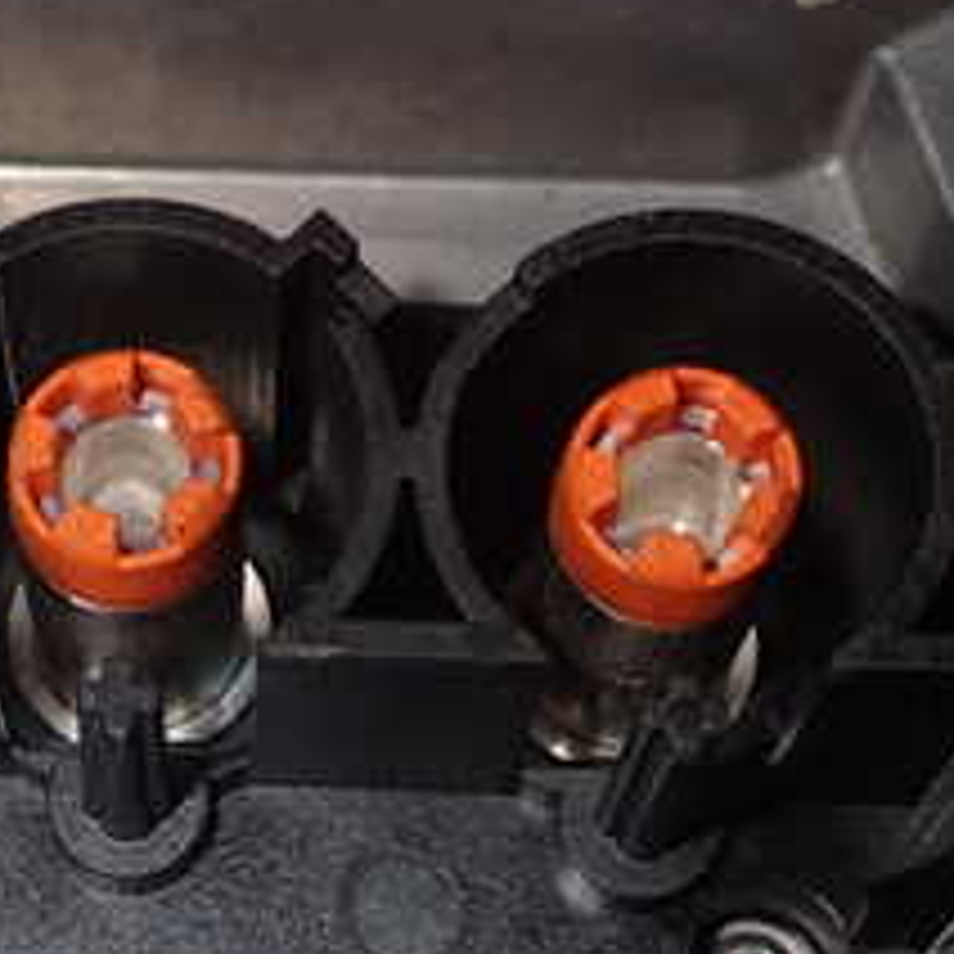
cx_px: 130
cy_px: 878
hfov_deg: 15.7
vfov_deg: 15.6
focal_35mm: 110
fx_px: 3430
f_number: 9
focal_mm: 7.84
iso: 200
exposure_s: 1/40
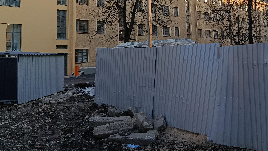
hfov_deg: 50.0
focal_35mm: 40
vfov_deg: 28.7
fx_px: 284
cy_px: 20
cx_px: 167
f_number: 1.7
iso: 50
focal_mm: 5.24
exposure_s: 1/136
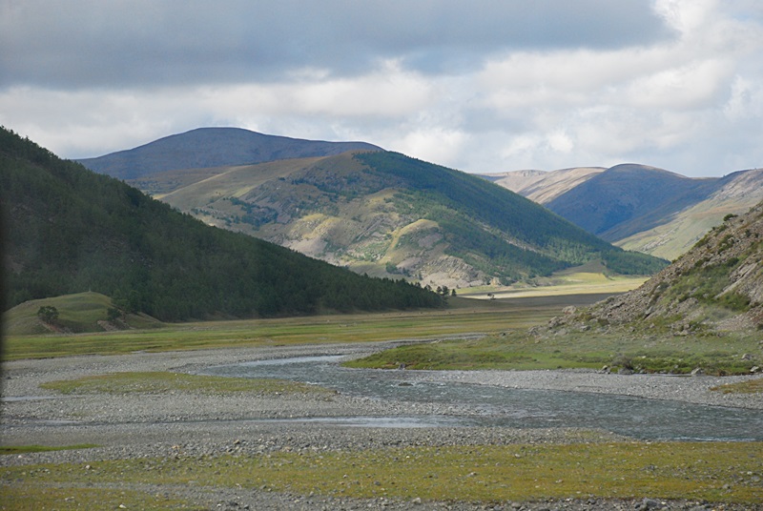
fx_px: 2706
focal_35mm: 128
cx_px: 382
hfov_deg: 16.0
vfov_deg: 10.8
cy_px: 256
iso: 400
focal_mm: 85
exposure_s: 1/1000
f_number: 5.6
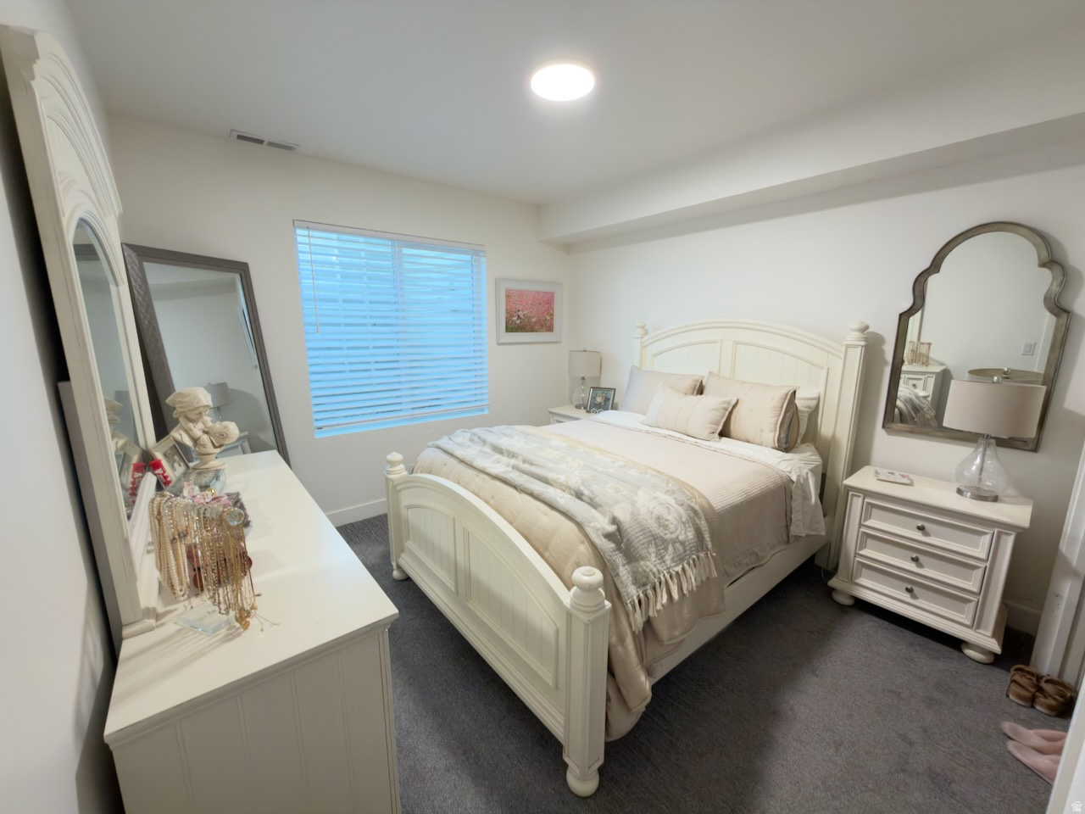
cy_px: 407
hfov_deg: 102.1
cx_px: 542
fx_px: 439
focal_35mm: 14
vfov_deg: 85.7
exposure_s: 1/30
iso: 125
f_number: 2.2
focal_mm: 2.22
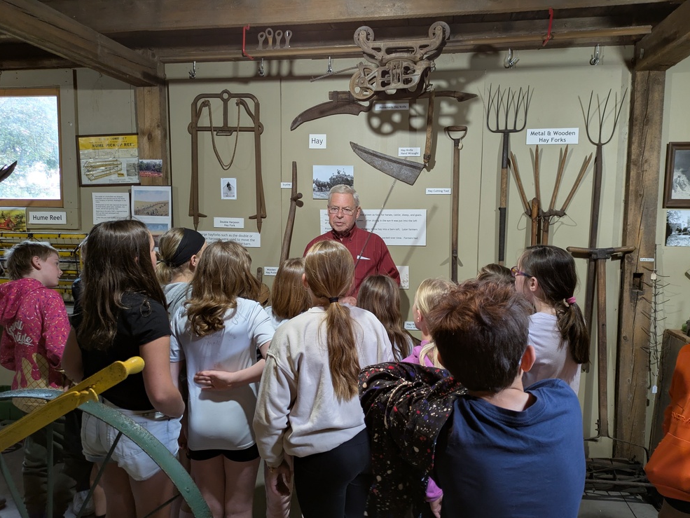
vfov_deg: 53.1
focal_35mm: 26
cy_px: 268
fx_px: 518
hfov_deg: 67.3
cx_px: 352
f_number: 1.89
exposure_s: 1/60
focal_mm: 5.43
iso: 244
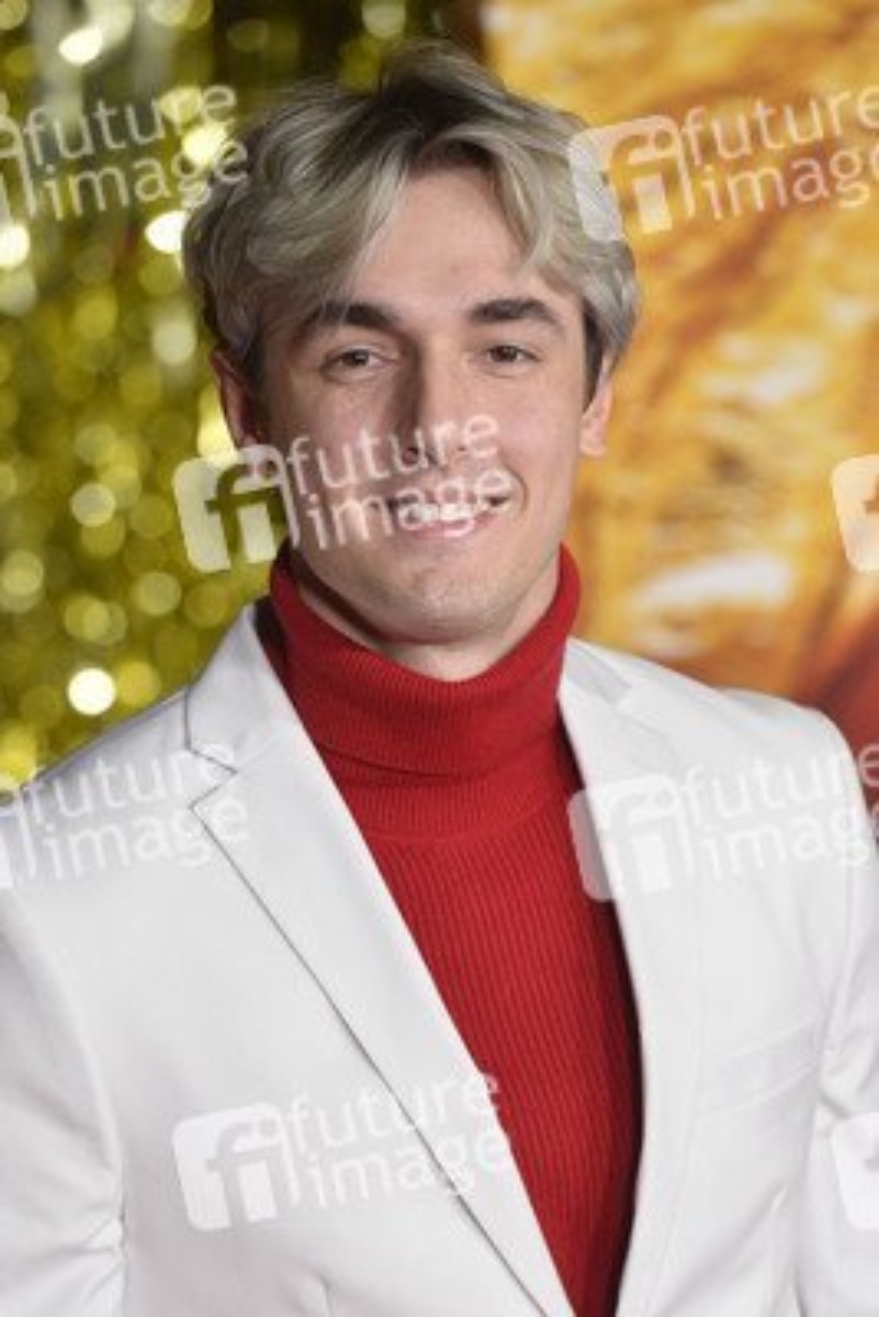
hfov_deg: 6.9
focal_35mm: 200
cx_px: 440
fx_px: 7318
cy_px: 658
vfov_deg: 10.3
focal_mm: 200
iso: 2000
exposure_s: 1/320
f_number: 4.5
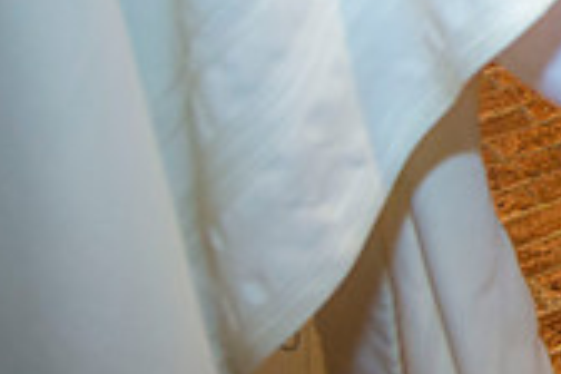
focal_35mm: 83
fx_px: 1293
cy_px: -120
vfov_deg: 15.6
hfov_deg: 19.5
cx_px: 955
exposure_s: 1/125
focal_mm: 24
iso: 1600
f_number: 4.5
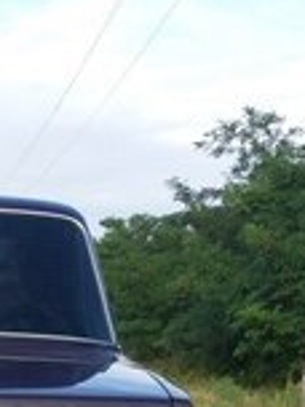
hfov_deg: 15.7
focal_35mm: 88
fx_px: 1034
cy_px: 501
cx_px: -126
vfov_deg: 20.6
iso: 40
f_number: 1.9
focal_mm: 3.7
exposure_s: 1/459
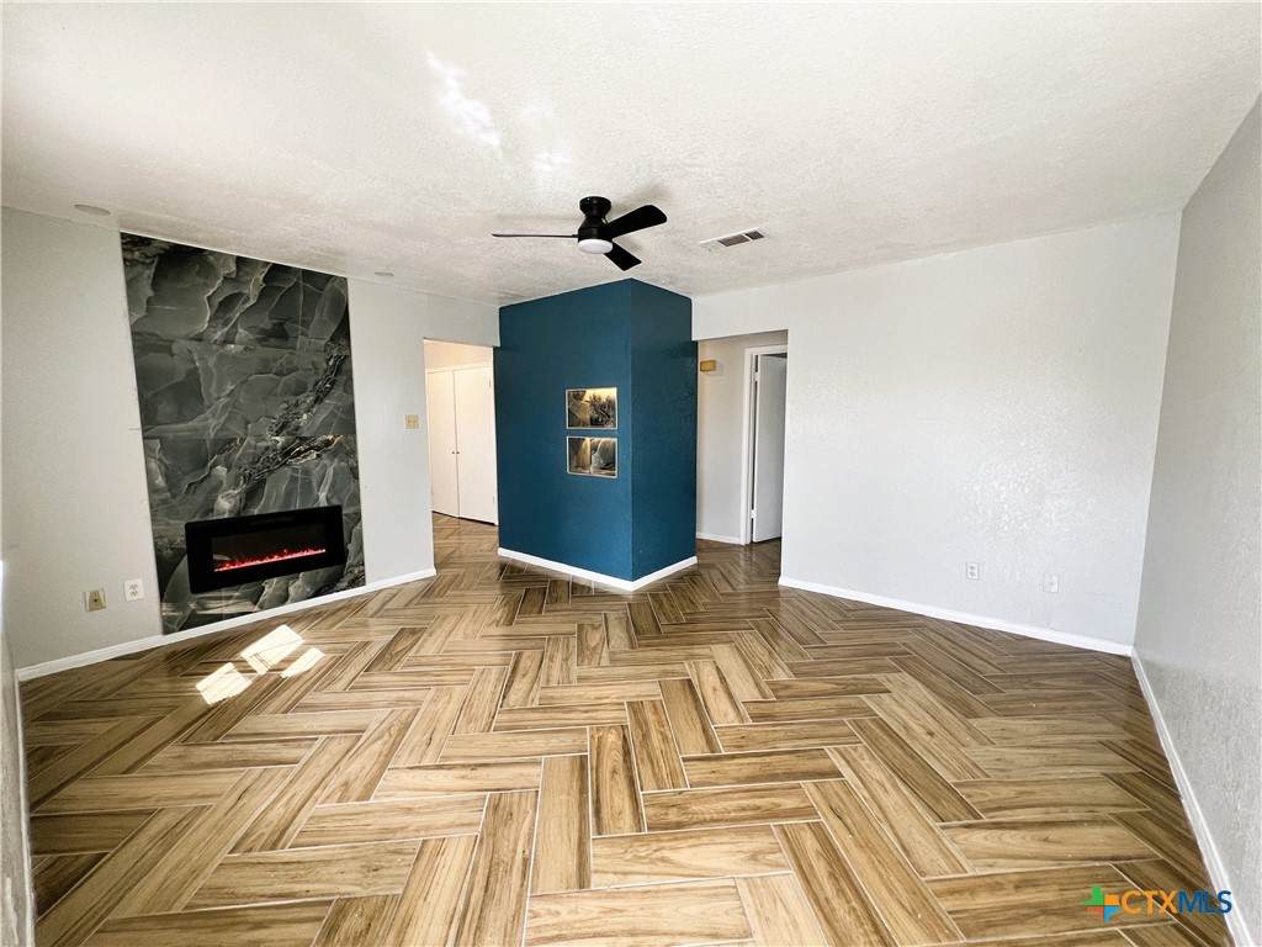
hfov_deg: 106.2
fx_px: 474
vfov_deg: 89.9
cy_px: 474
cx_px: 631
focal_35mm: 13
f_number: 1.8
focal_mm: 1.57
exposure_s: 1/99
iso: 80
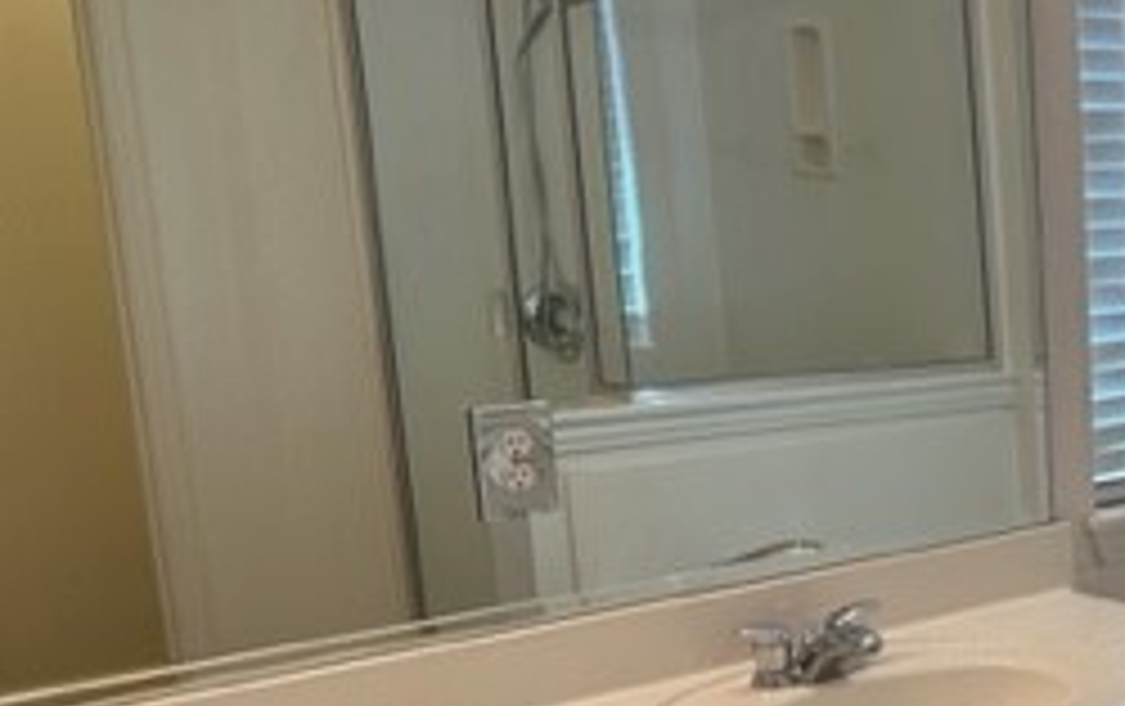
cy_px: 486
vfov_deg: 20.0
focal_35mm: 65
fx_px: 1996
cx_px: 1431
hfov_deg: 26.9
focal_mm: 6.86
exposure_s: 1/120
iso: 64
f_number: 1.78
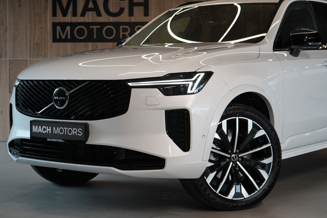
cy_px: 102
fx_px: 609
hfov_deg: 30.1
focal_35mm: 67
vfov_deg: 20.3
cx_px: 157
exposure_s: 1/160
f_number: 5.6
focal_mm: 63
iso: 1600
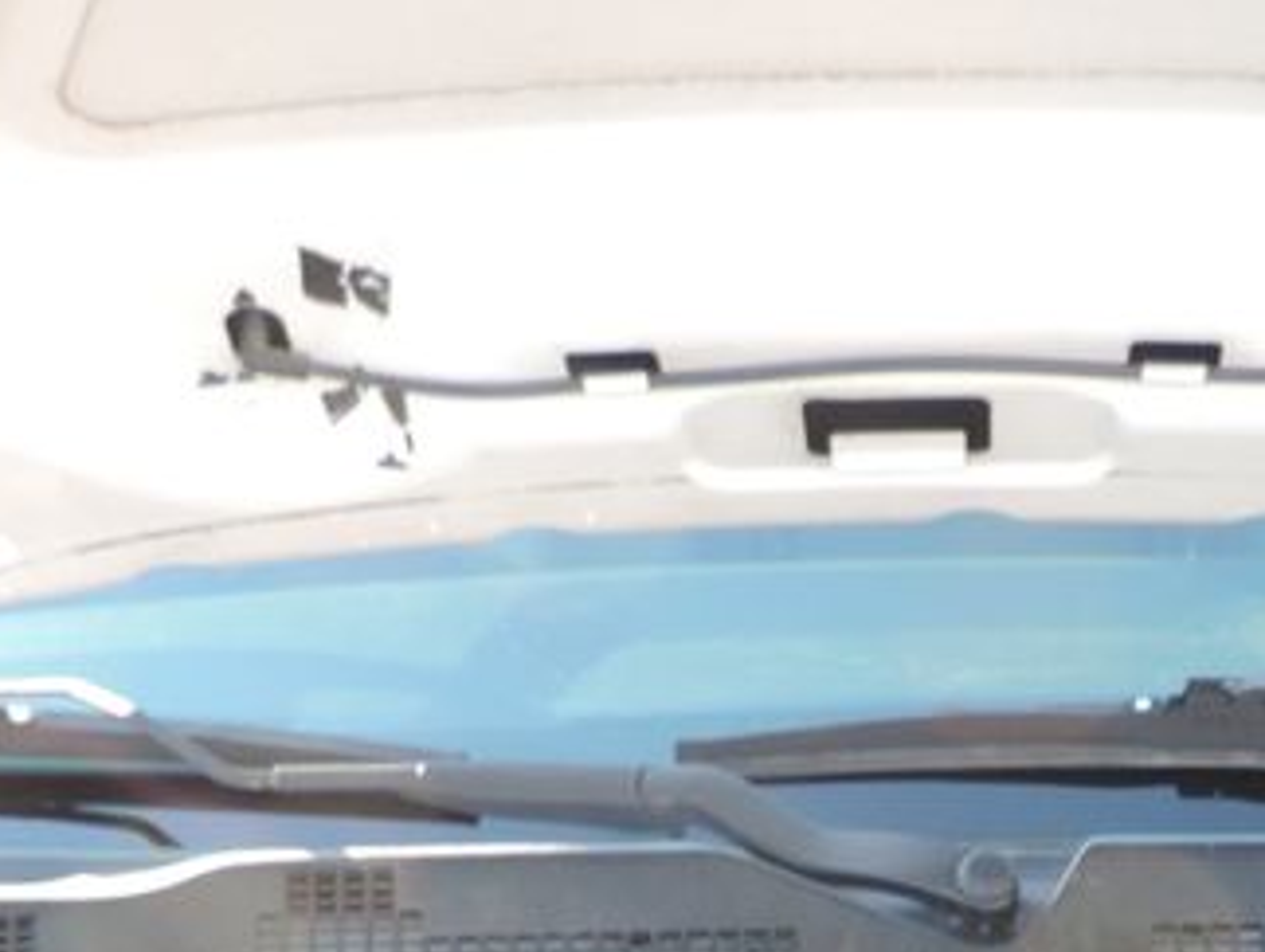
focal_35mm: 95
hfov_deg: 20.4
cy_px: 1877
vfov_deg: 13.5
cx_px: 1026
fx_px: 3476
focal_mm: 4.3
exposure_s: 1/40
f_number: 3
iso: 80
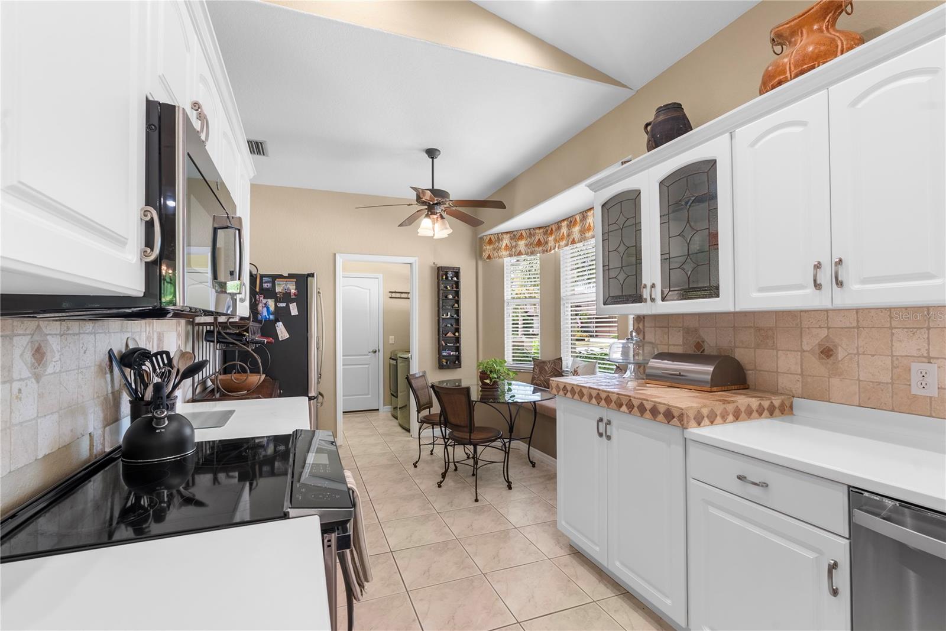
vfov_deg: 73.8
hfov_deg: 96.7
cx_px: 473
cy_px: 316
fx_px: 420
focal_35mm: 16
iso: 100
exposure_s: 1/4
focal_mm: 16
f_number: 10
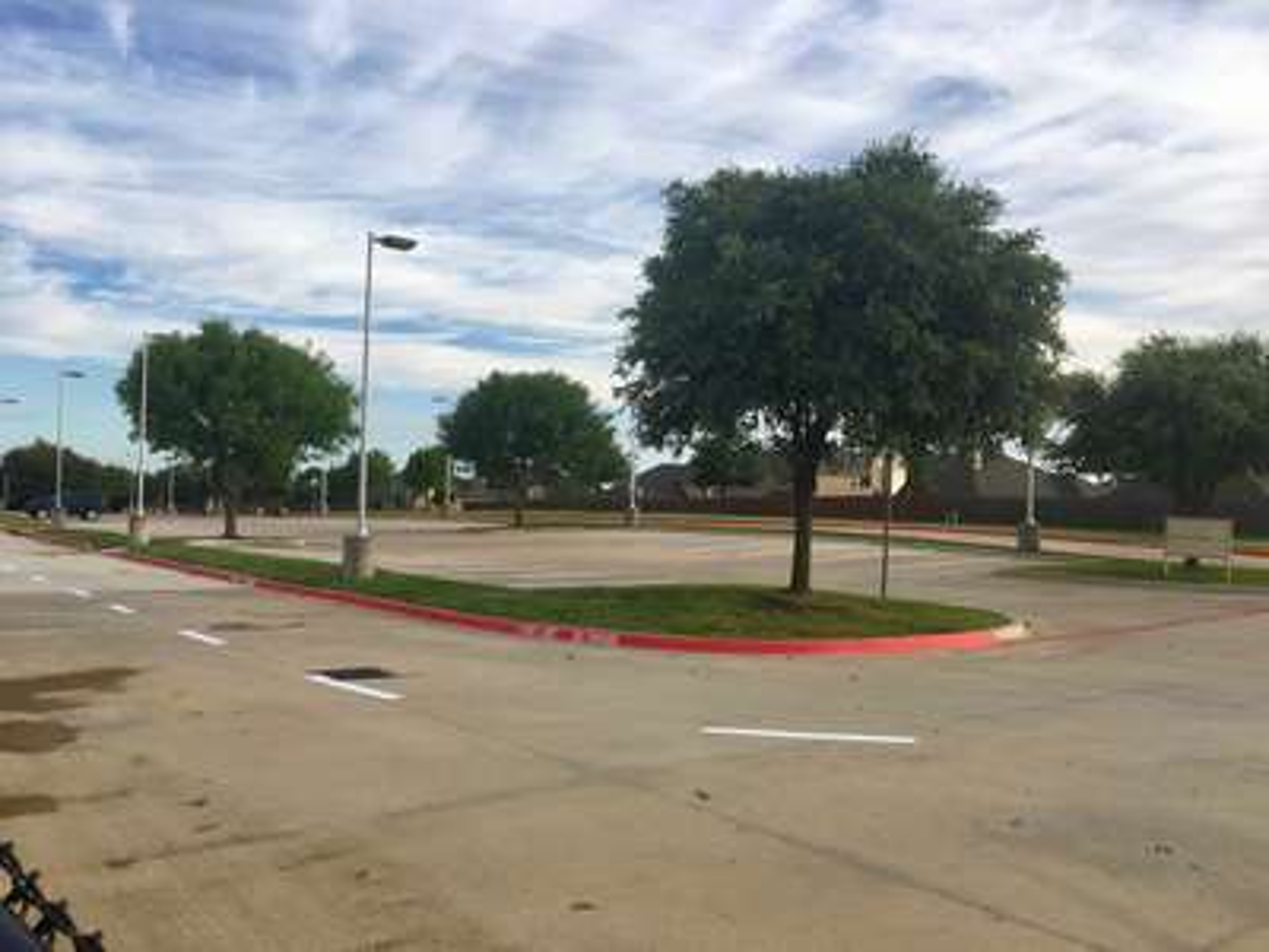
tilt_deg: +2.7
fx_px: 1063
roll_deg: -1.1
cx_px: 634
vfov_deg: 48.2
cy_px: 476
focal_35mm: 29
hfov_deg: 61.7
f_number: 2.2
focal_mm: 4.15
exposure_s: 1/725
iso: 25
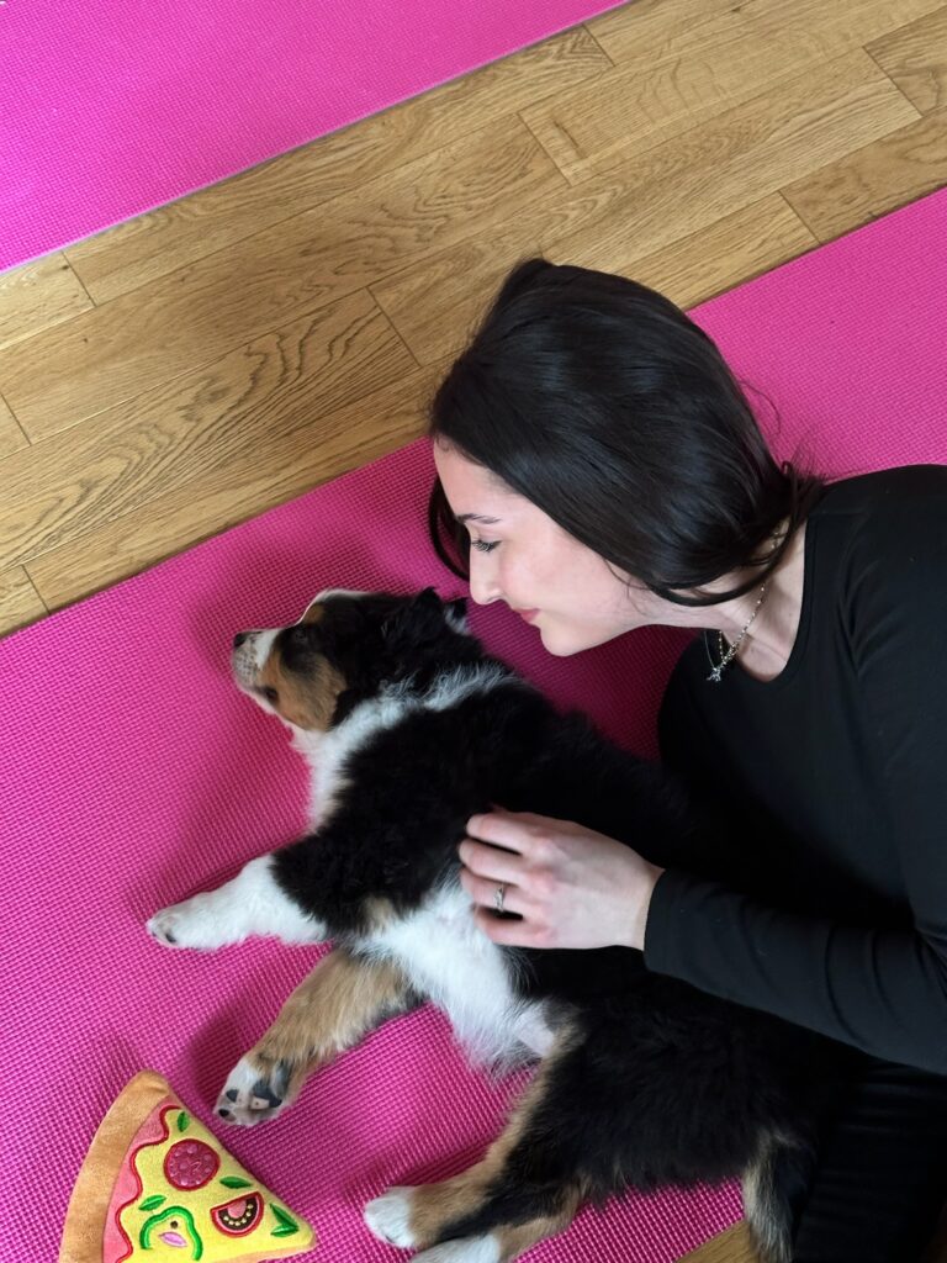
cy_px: 632
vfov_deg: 39.7
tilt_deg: -65.5
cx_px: 474
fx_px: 1751
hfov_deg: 30.3
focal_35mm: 48
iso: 400
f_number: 1.78
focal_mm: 6.86
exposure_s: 1/40
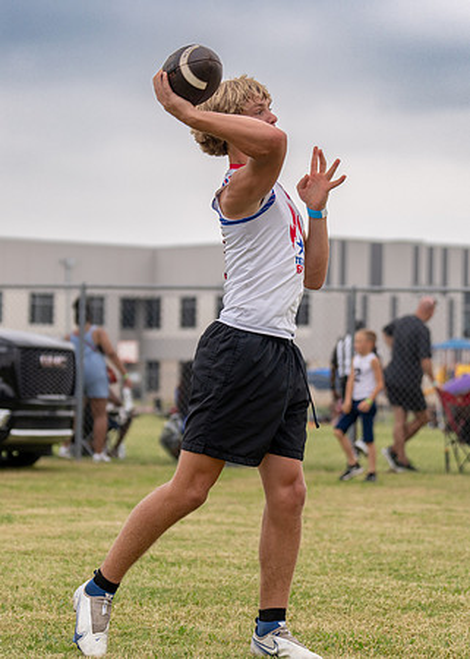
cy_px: 264
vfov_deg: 16.2
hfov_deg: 11.6
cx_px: 217
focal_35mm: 123
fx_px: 2308
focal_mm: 70
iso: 200
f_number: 2.8
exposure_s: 1/2000
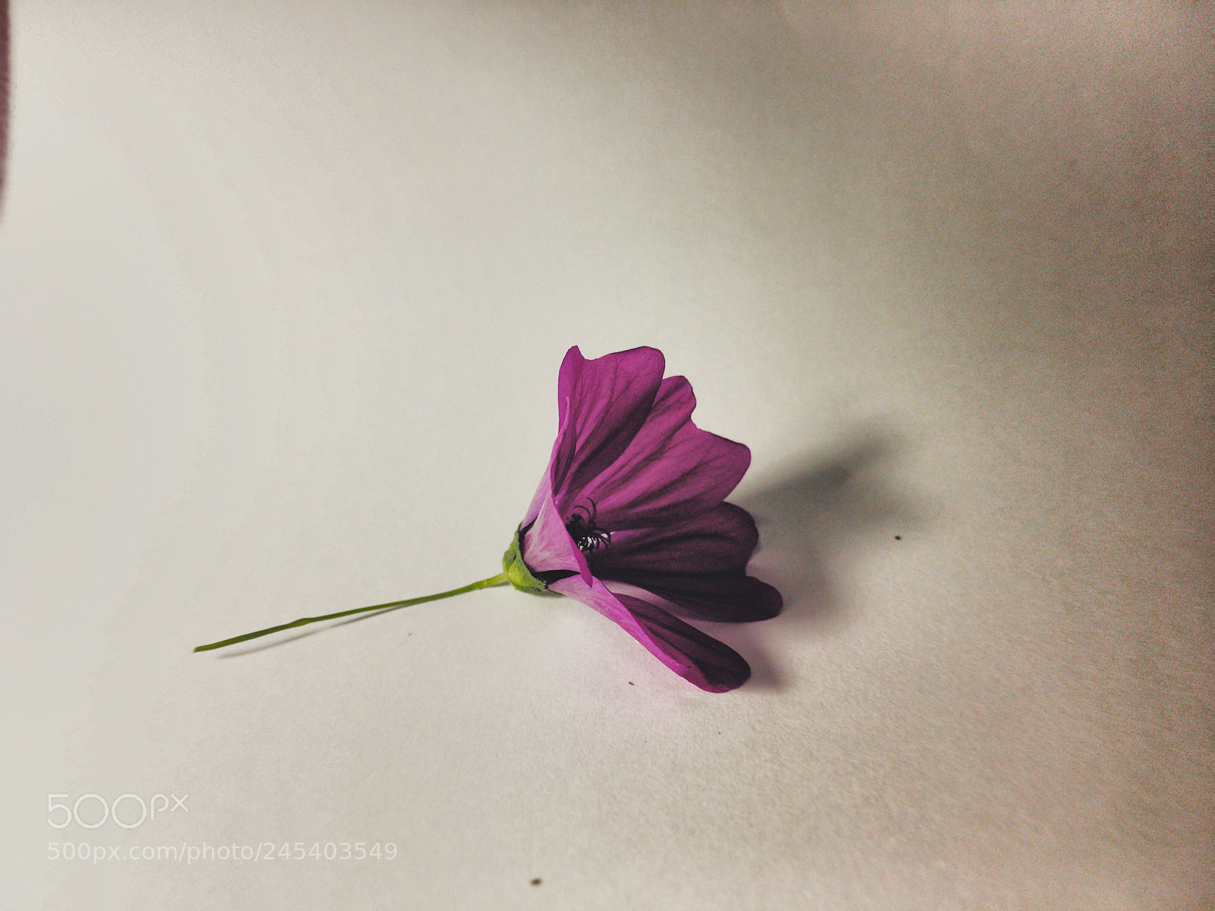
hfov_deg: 61.7
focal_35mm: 29
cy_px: 456
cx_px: 608
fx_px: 1018
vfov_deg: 48.2
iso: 40
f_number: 2.2
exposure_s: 1/100
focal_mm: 4.15
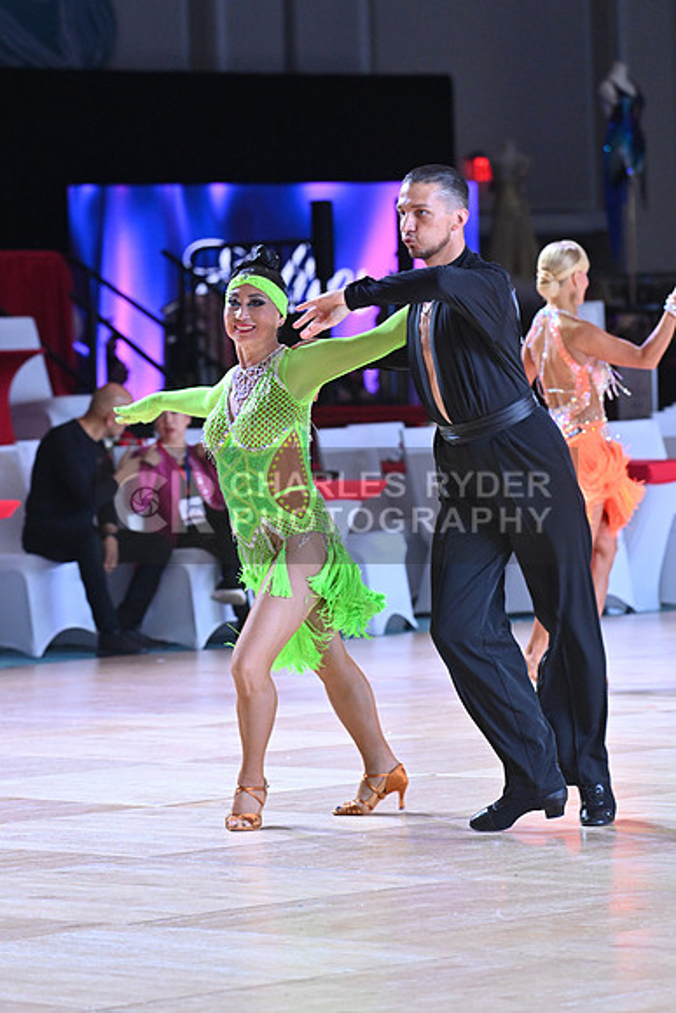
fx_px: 5630
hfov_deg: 6.9
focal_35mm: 200
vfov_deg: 10.3
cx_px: 338
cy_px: 506
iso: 3200
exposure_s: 1/400
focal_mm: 200
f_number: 6.3
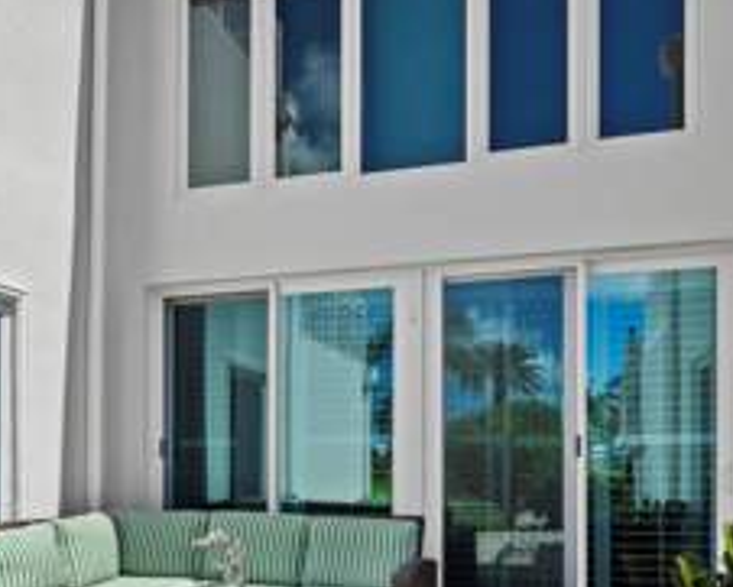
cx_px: 370
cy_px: 461
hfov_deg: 60.4
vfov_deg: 47.6
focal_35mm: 29
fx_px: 629
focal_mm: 7
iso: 400
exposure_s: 1/250
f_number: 11
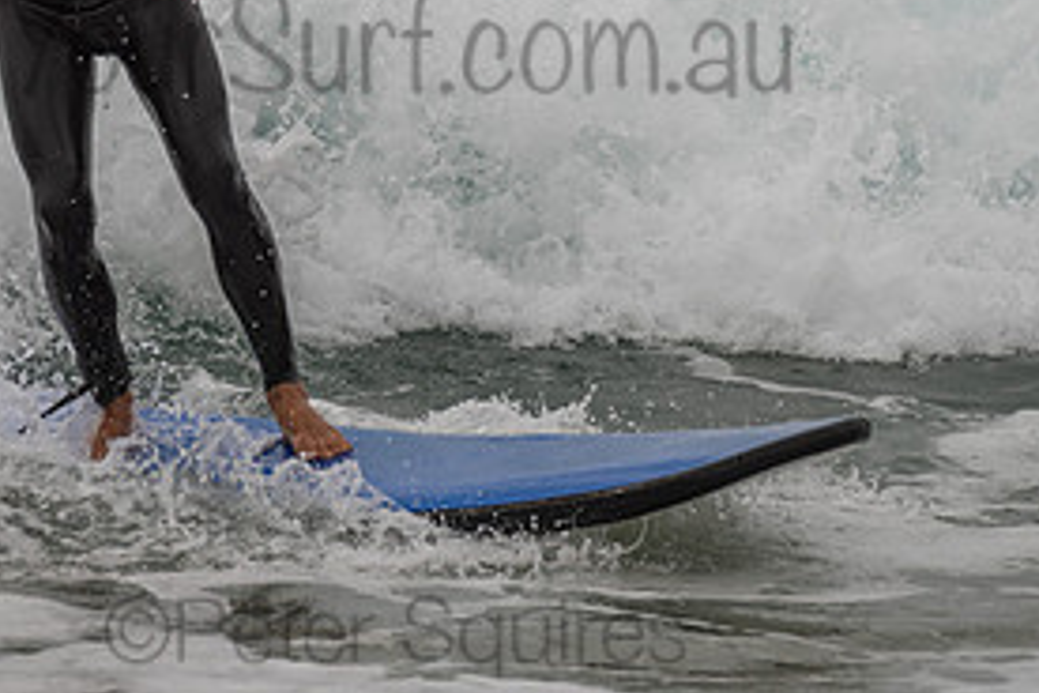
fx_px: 27935
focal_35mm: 968
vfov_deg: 1.4
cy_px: 6
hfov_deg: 2.1
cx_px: 395
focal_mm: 460
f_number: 5.6
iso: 140
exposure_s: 1/2000
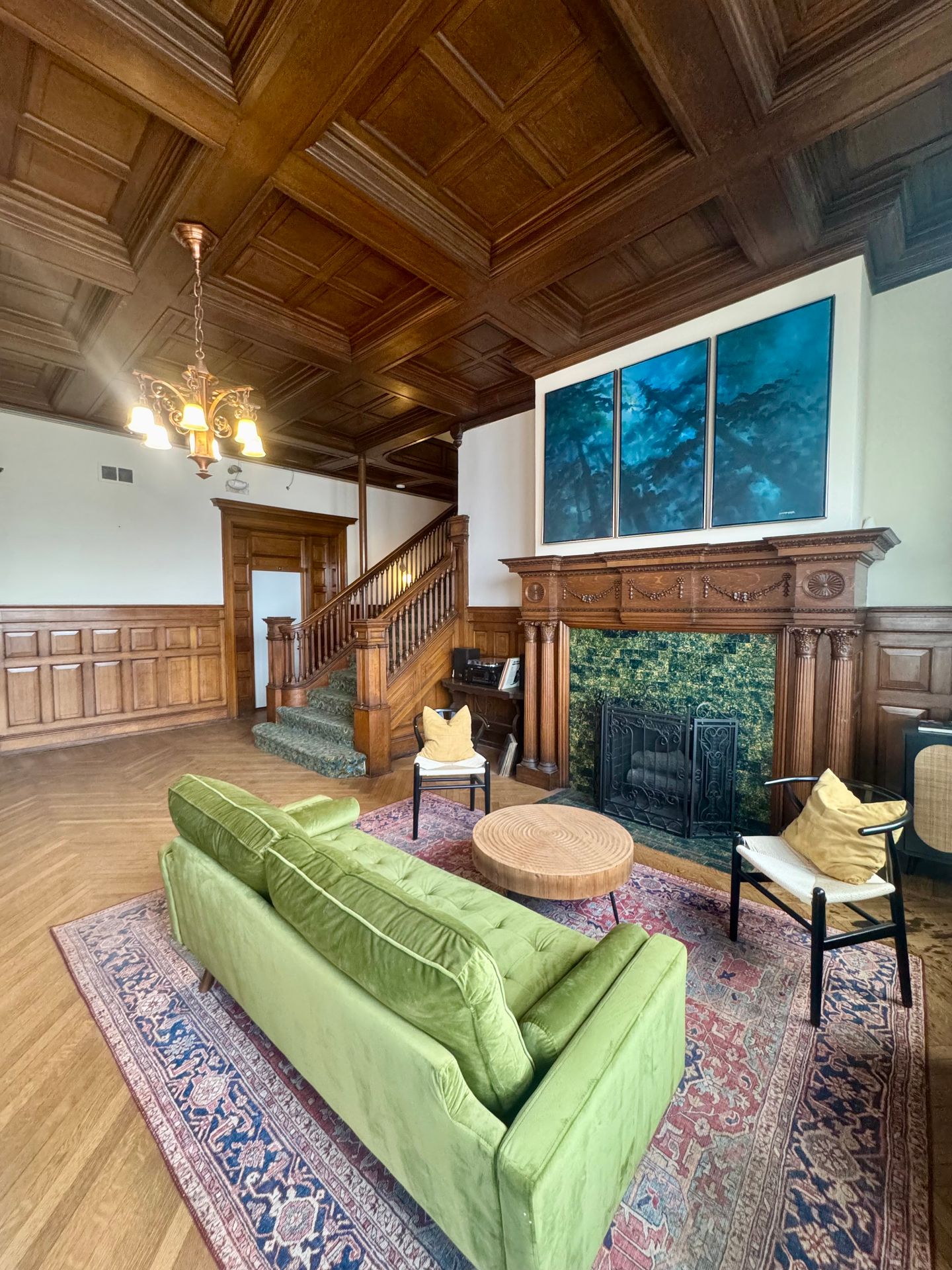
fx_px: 513
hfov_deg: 85.7
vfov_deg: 102.1
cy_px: 635
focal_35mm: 14
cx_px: 476
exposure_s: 1/60
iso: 640
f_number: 2.2
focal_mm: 2.22
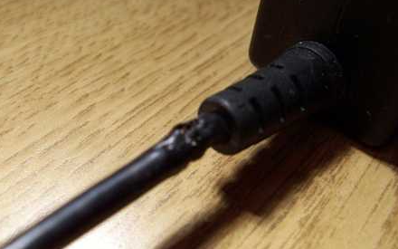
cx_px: 200
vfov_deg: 33.5
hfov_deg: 51.5
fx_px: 412
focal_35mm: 38
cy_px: 143
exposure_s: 1/180
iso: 80
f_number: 2.8
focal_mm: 6
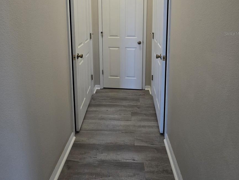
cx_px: 120
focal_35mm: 18
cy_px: 34
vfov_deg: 64.6
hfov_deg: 87.8
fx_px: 124
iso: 160
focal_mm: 2.2
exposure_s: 1/60
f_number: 2.2
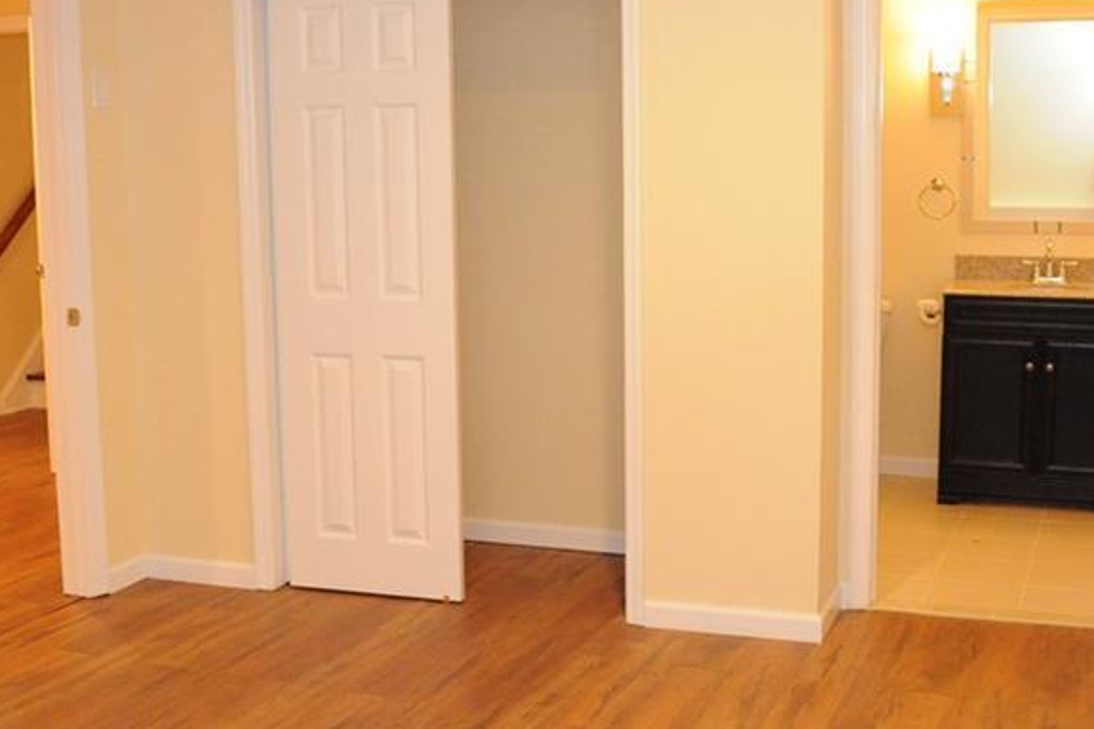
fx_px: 1458
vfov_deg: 28.1
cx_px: 538
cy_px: 344
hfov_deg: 41.1
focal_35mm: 48
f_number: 8
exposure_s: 1/60
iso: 3200
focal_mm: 18
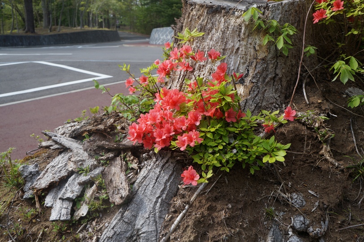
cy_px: 121
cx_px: 182
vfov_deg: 38.3
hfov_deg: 55.1
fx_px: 349
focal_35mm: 34
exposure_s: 1/400
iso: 200
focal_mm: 23
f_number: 6.3
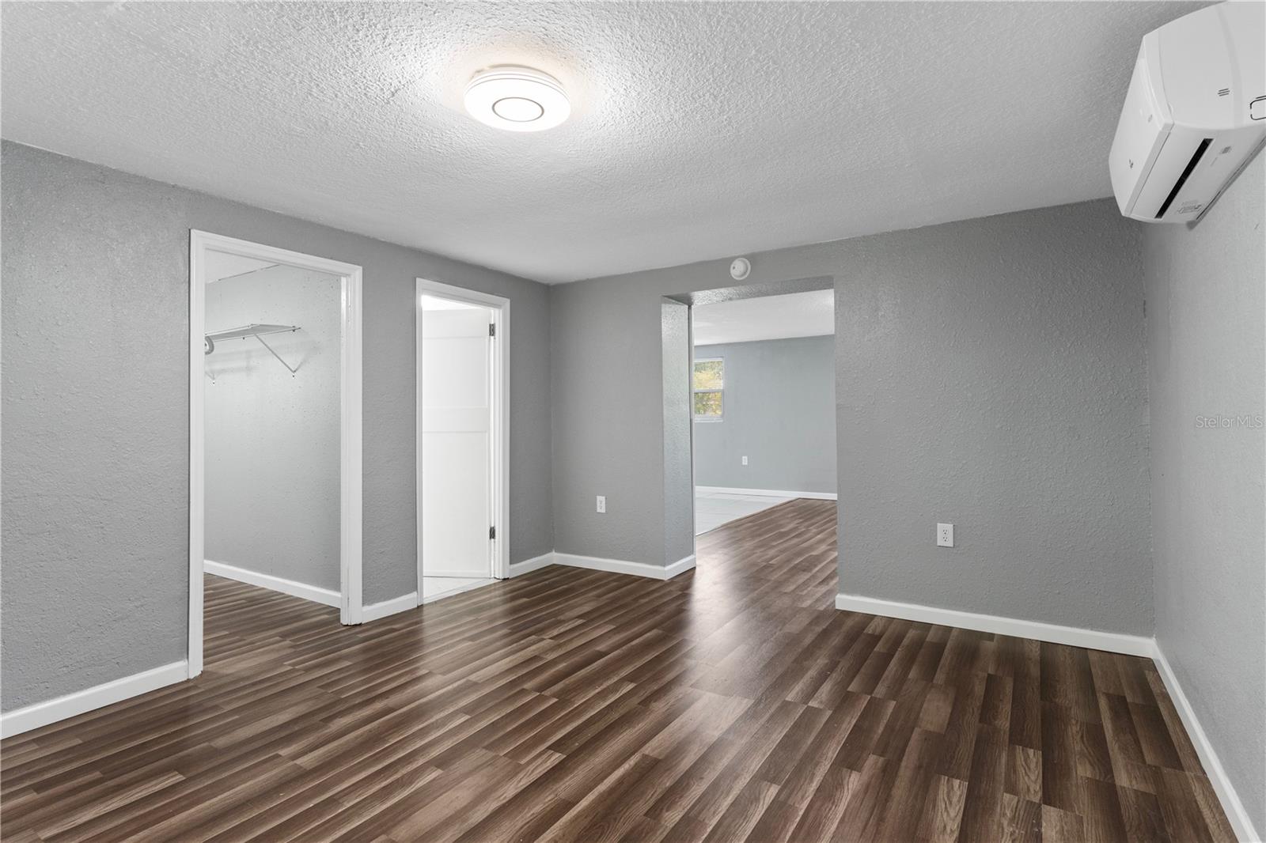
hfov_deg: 93.3
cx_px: 633
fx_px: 598
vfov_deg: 70.4
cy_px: 422
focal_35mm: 17
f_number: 9
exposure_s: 1/6
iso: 400
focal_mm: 17
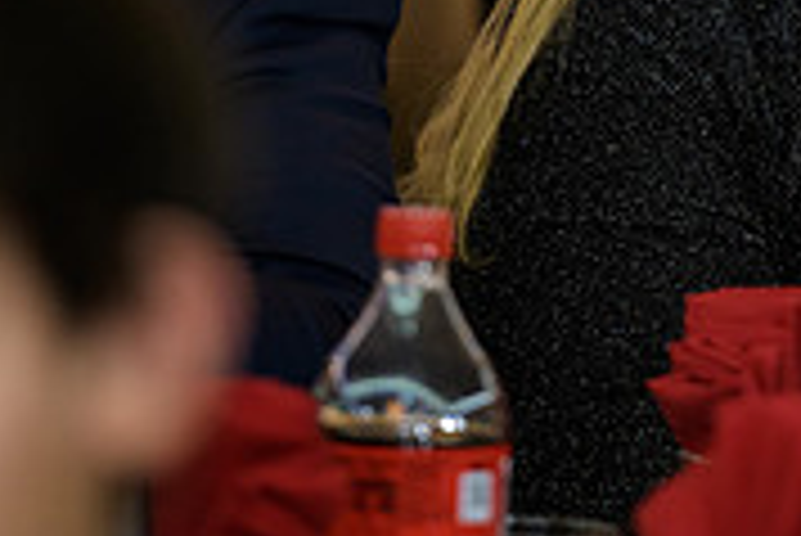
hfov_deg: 3.2
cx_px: 936
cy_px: -200
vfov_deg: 2.1
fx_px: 14518
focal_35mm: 652
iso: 1000
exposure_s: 1/125
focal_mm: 200
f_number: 3.2
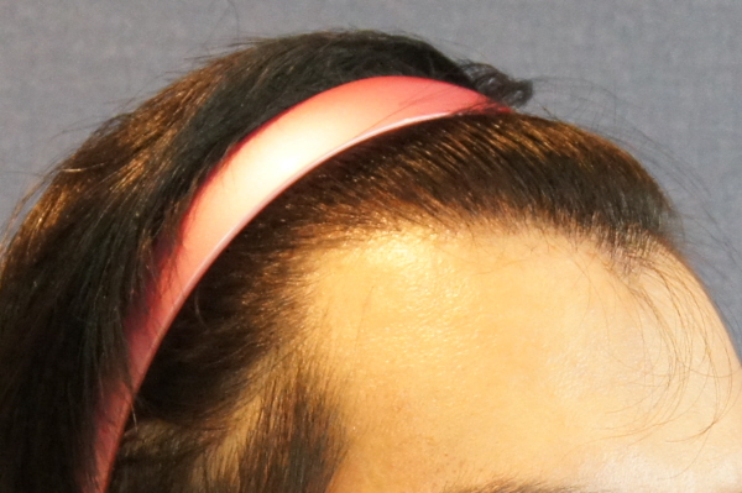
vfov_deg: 25.7
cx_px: 371
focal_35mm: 52
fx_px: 1081
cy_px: 246
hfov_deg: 37.9
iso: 1600
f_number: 6.3
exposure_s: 1/30
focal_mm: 35
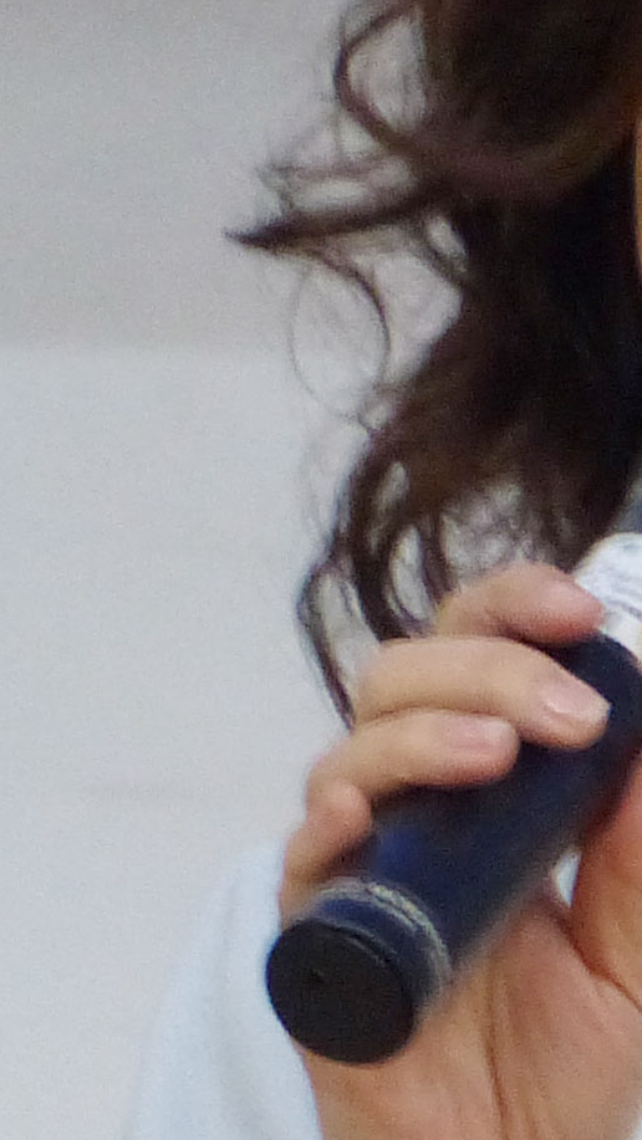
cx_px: 1187
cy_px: 903
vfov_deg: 1.2
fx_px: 56366
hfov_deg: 0.7
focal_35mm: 1863
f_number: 3.2
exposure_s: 1/25
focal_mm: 70.5
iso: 400
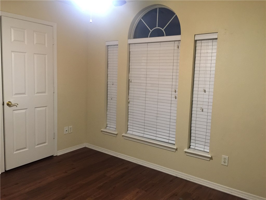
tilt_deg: -6.7
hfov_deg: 61.7
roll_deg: -2.7
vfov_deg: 48.2
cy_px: 100
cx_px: 133
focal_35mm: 29
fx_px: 223
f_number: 2.2
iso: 125
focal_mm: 4.15
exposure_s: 1/15
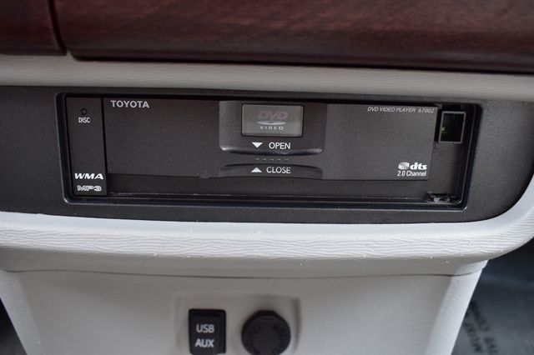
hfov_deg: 59.5
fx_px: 467
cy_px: 178
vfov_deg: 41.7
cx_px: 267
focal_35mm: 32
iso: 560
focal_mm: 21
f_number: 6.3
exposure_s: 1/15
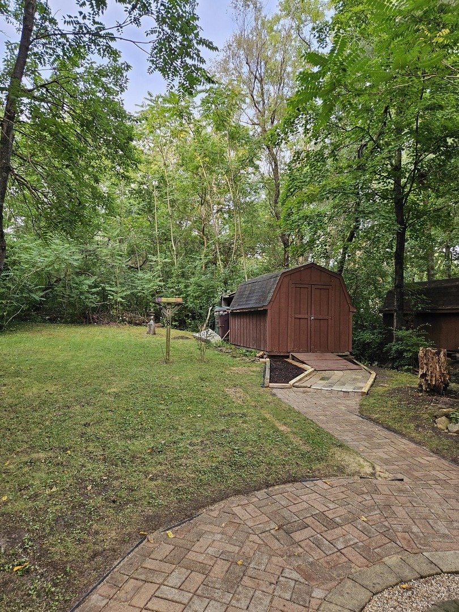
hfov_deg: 58.9
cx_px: 230
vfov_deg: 73.9
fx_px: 407
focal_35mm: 23
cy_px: 306
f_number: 1.8
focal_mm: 5.4
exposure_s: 1/180
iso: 50
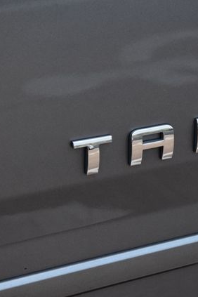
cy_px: 149
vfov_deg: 16.4
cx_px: 203
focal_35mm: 125
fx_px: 1029
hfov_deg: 10.9
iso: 400
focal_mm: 55
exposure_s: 1/20
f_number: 6.3
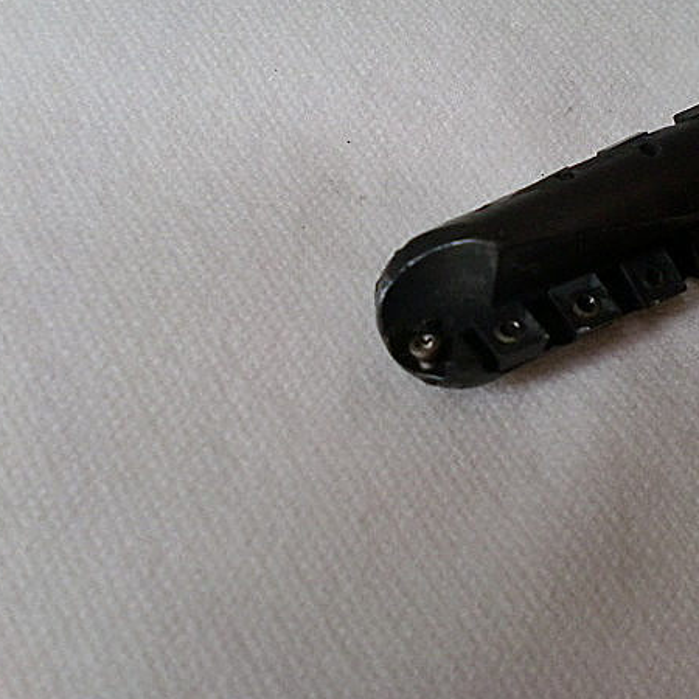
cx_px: 450
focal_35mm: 44
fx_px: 1005
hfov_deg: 38.0
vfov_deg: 38.3
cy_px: 331
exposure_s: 1/60
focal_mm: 6.3
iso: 320
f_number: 3.1
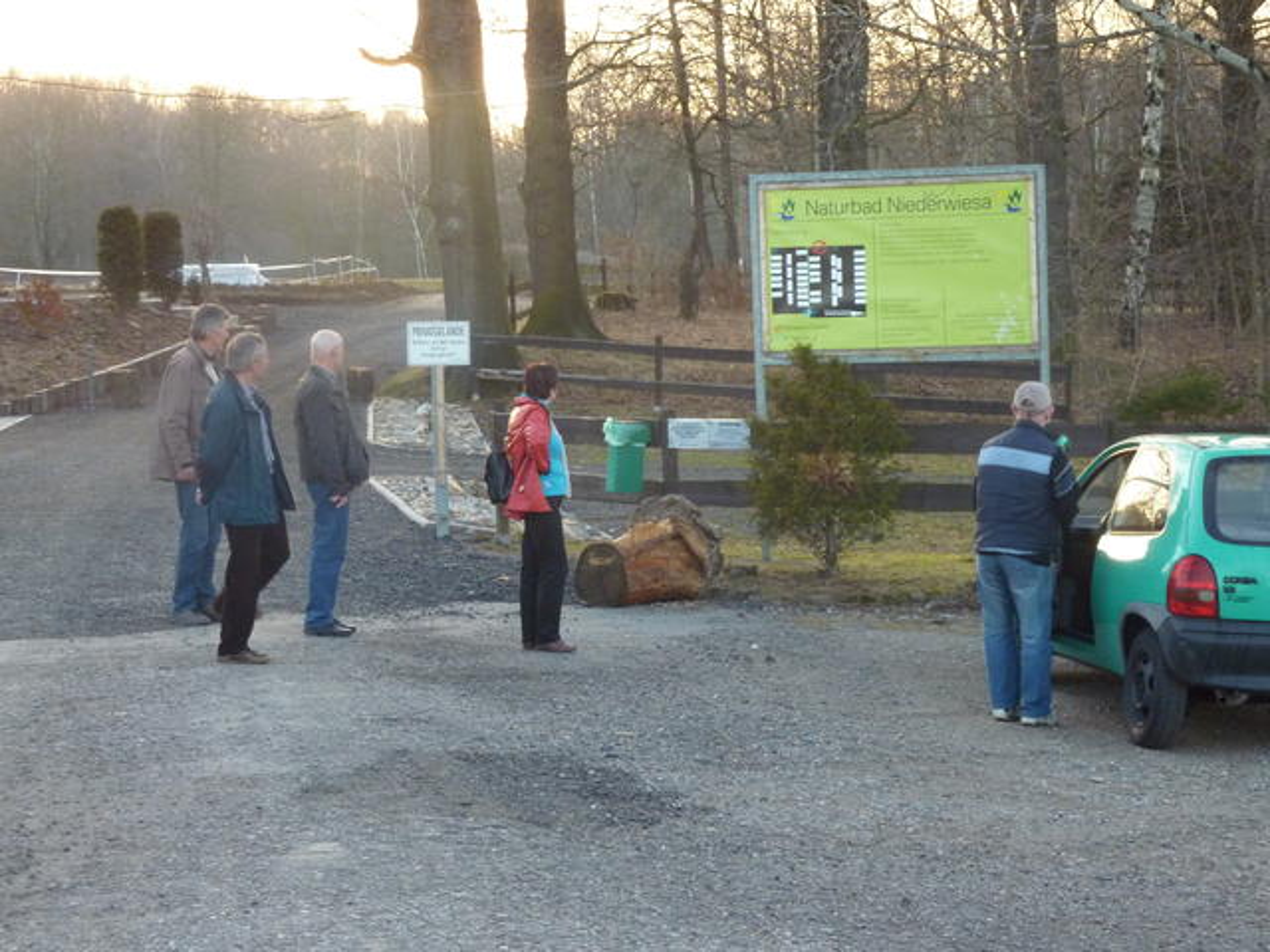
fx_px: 2862
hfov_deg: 25.0
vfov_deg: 18.9
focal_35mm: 78
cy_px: 476
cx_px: 635
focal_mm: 12.8
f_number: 4.2
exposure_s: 1/80
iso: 320
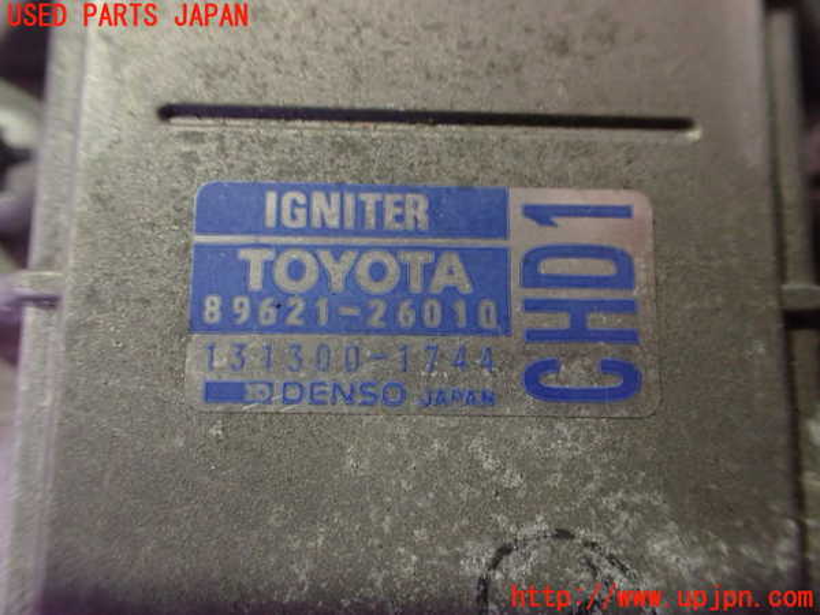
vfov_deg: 46.8
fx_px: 711
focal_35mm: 30
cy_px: 308
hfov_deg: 60.0
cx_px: 410
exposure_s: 1/30
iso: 1000
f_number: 2.3
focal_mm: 5.4
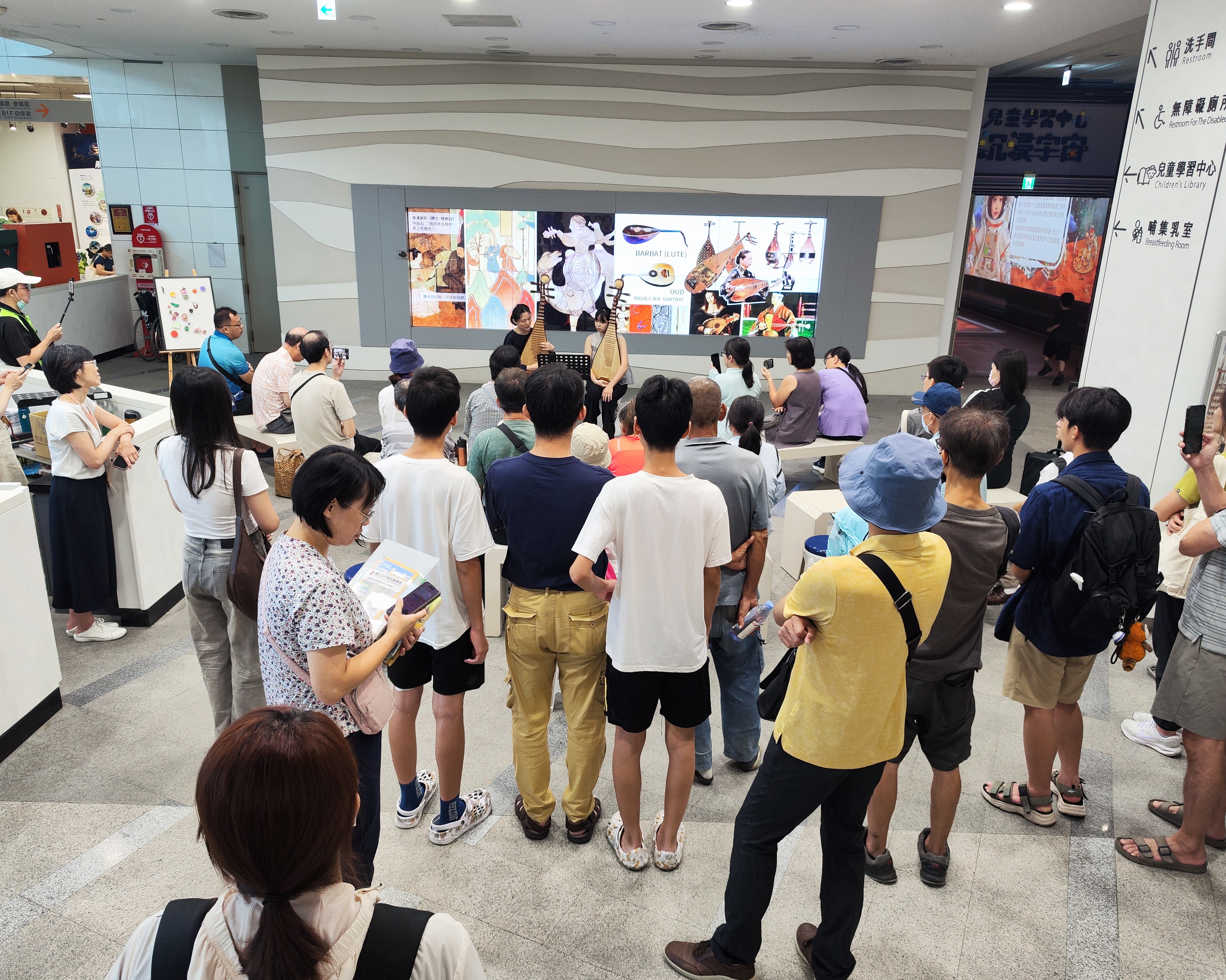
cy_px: 504
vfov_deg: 54.9
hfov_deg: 66.0
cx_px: 601
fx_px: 943
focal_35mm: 26
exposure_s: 1/120
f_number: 1.9
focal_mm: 6.92
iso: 134
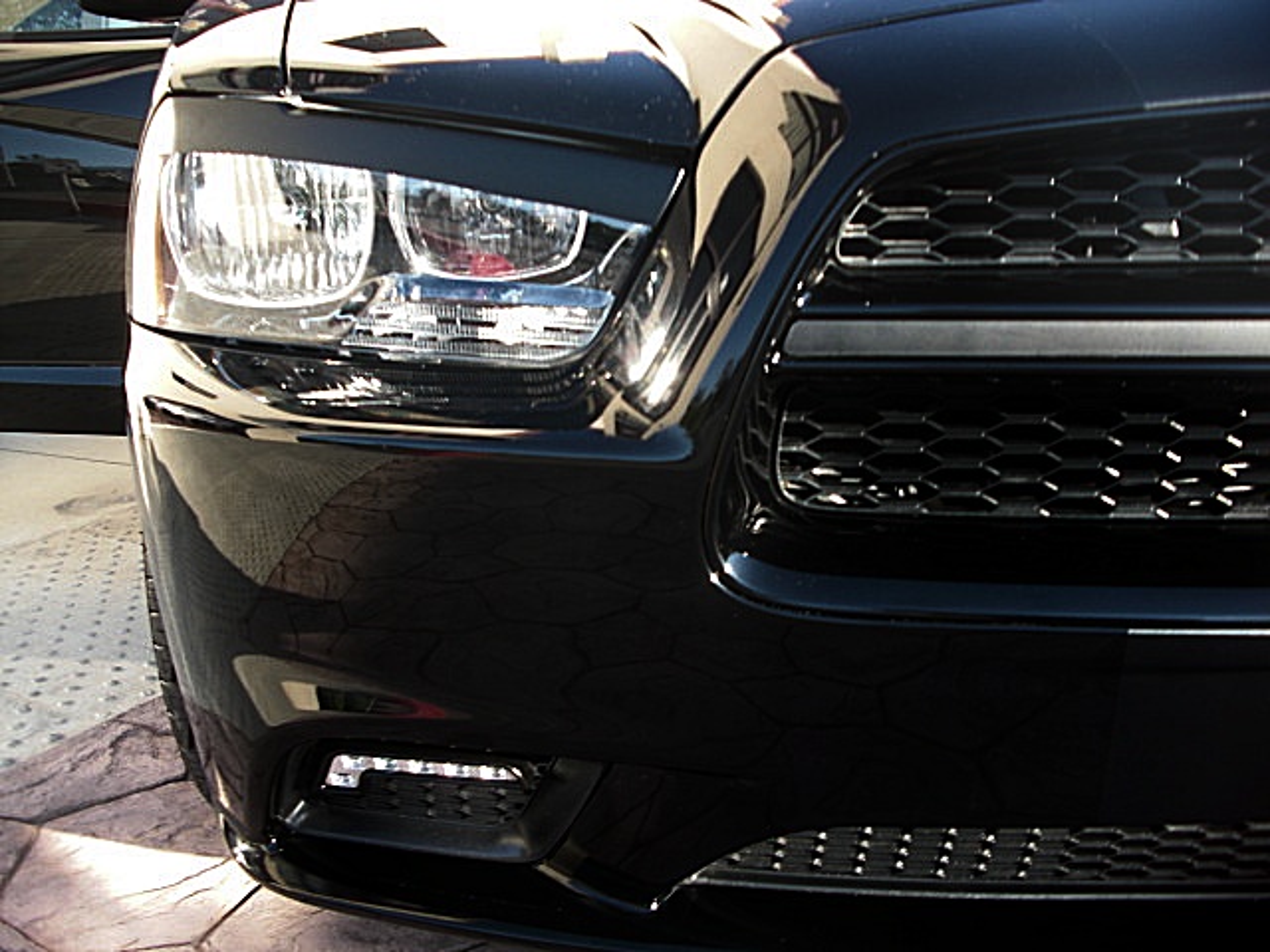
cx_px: 635
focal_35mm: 36
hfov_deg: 51.4
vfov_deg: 39.7
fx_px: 1321
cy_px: 476
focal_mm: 6.3
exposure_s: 1/80
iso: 50
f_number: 2.8
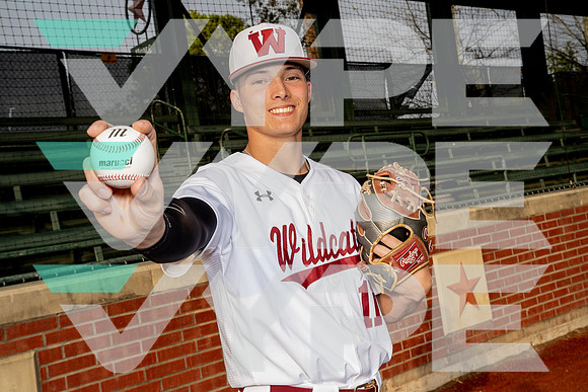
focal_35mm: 44
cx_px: 294
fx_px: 719
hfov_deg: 44.5
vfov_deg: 30.5
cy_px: 196
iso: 250
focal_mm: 44
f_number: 11
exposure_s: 1/250
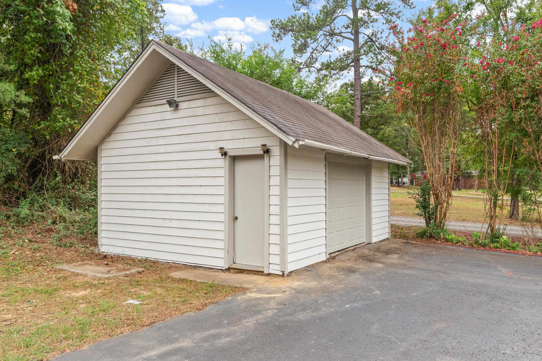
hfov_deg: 67.4
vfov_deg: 47.9
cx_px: 271
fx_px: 406
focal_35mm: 27
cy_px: 180
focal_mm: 18
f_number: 7.1
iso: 320
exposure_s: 1/30
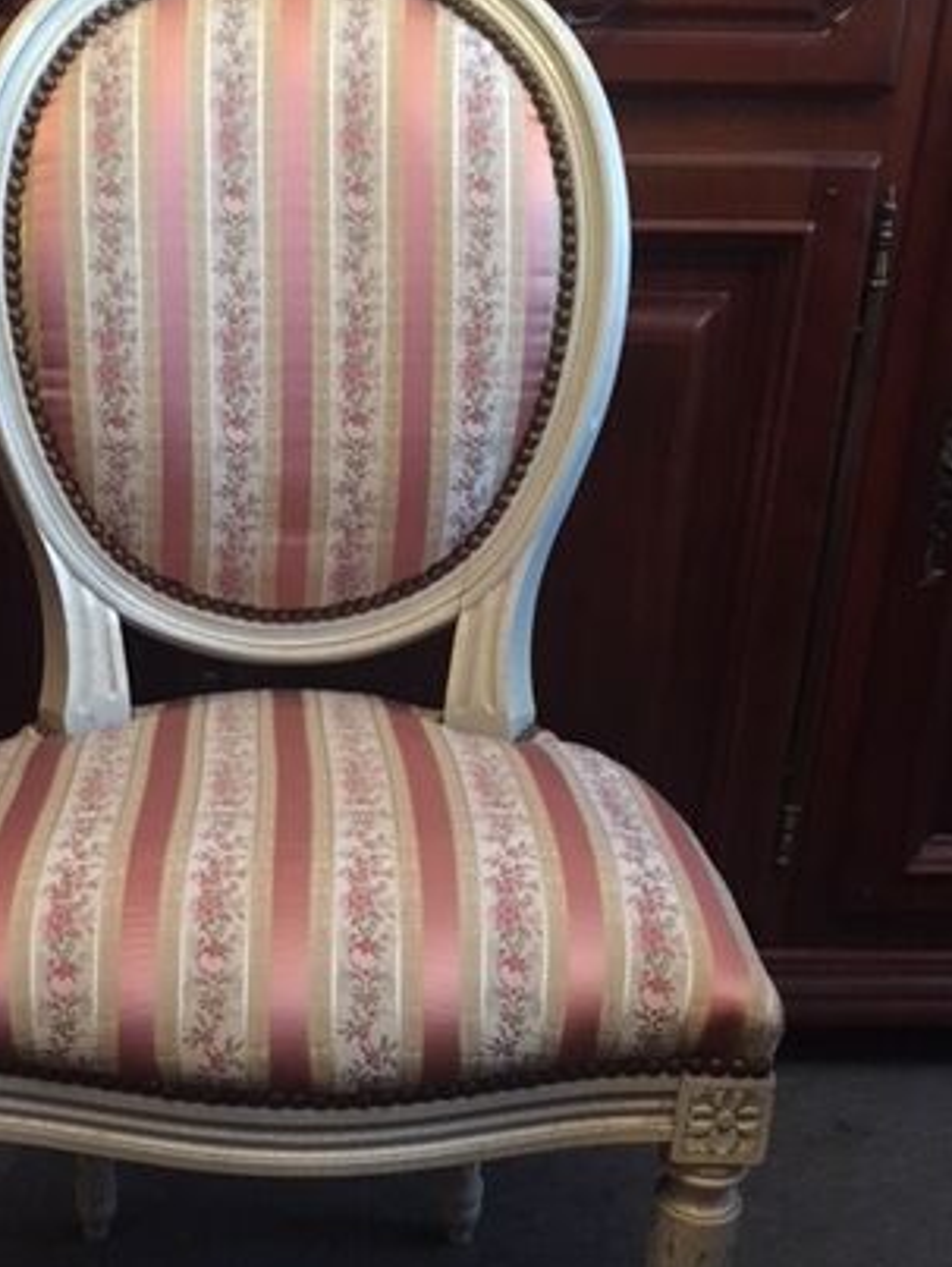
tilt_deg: -25.8
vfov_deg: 40.8
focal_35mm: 46
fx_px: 1684
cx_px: 324
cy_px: 830
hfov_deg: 31.3
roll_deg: -1.8
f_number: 2.2
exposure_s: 1/17
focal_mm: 4.15
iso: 320
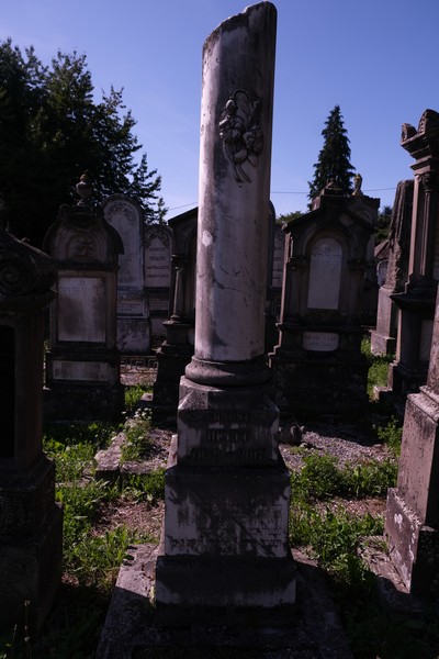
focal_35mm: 27
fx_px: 494
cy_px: 330
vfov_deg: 67.4
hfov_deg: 47.9
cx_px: 220
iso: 80
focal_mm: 18
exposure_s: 1/400
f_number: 5.6
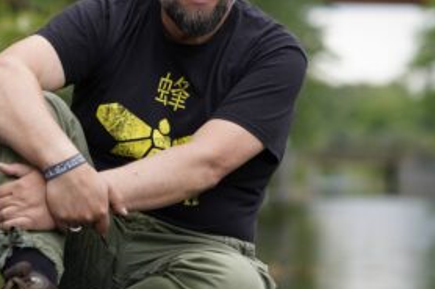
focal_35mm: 147
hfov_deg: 13.9
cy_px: 123
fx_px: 1775
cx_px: 88
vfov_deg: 9.3
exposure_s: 1/160
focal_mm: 85
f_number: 2.2
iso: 100
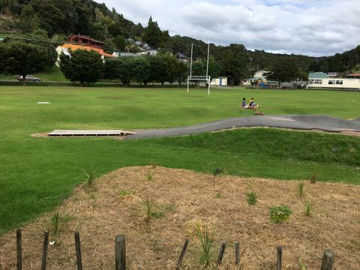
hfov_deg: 61.7
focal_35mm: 29
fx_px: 302
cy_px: 135
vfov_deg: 48.2
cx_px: 180
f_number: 2.2
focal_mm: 4.15
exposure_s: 1/1166
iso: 25
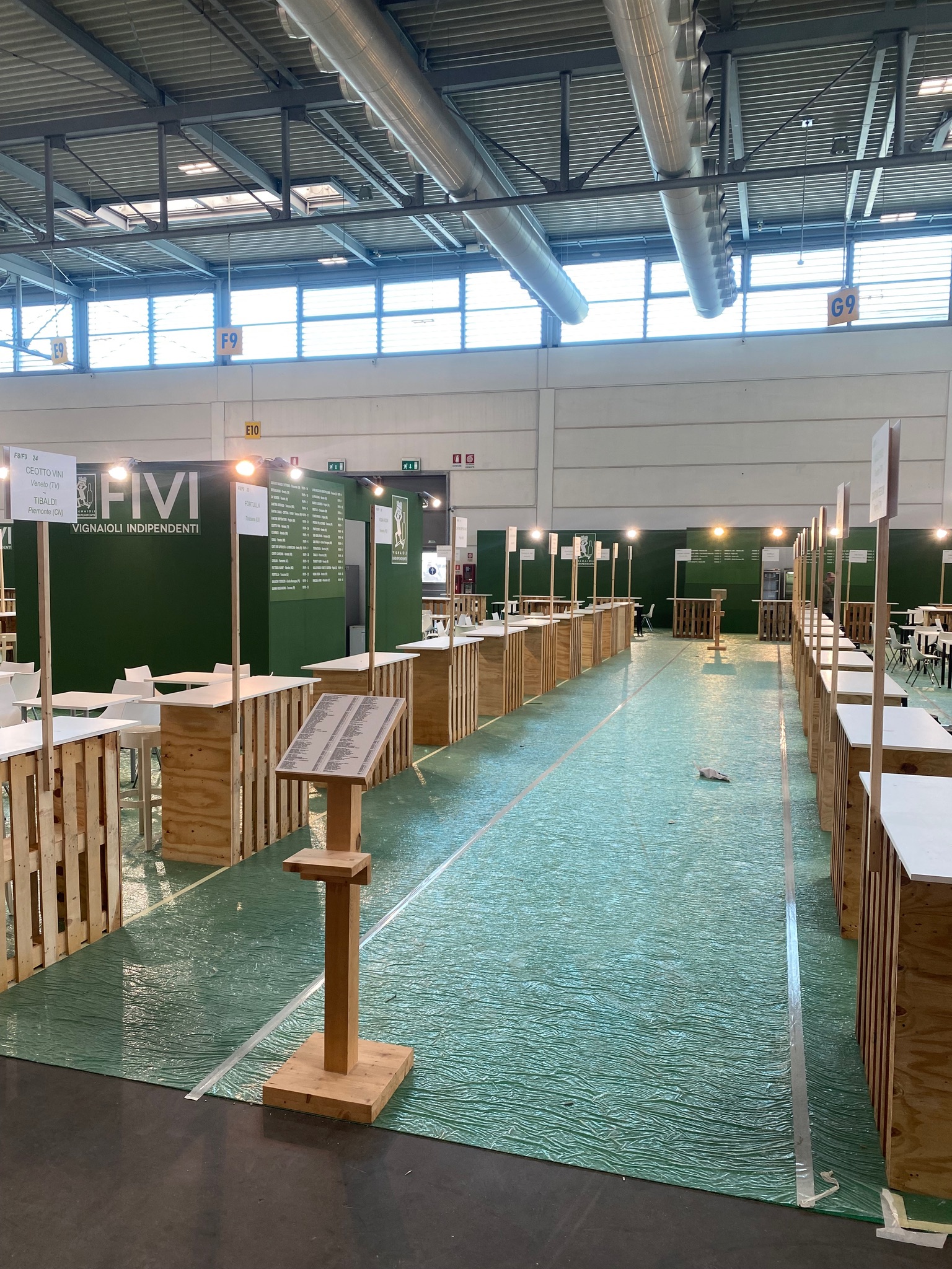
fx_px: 953
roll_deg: -1.3
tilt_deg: -1.9
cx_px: 476
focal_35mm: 26
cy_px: 634
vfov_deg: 67.3
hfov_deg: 53.1
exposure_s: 1/100
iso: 80
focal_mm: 4.25
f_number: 1.8
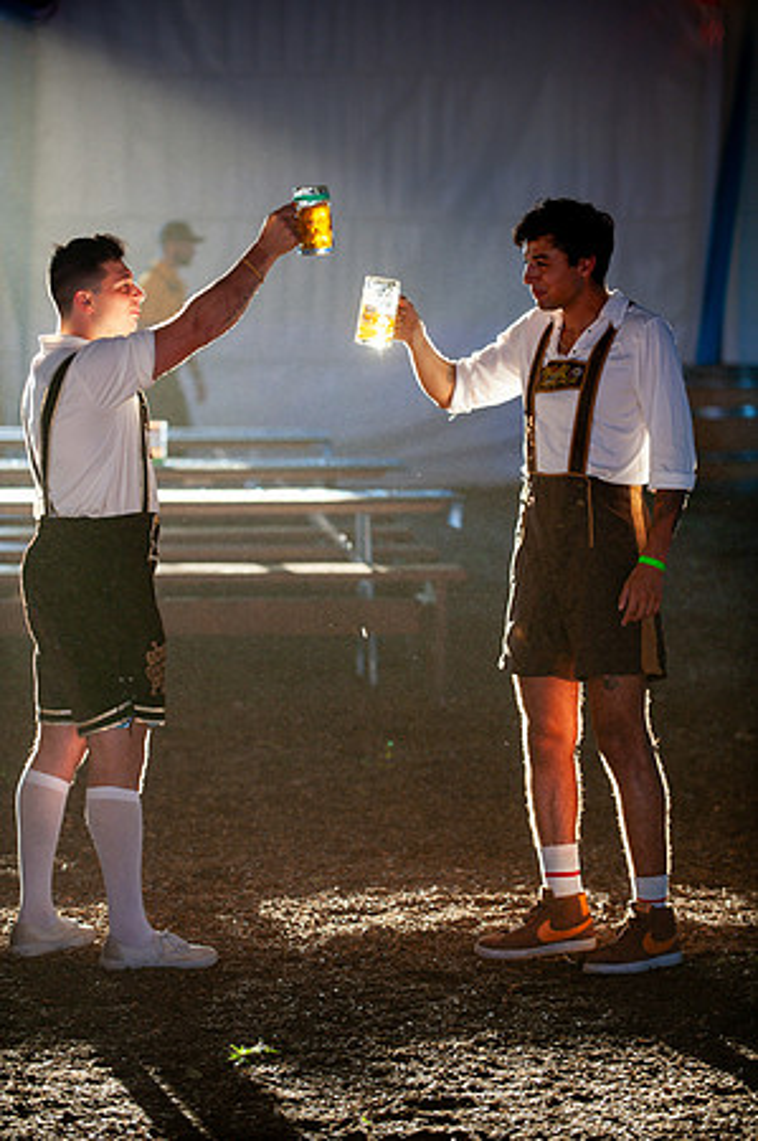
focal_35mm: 120
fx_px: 3798
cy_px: 570
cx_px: 379
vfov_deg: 17.1
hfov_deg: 11.4
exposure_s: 1/200
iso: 200
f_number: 2.8
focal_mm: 120
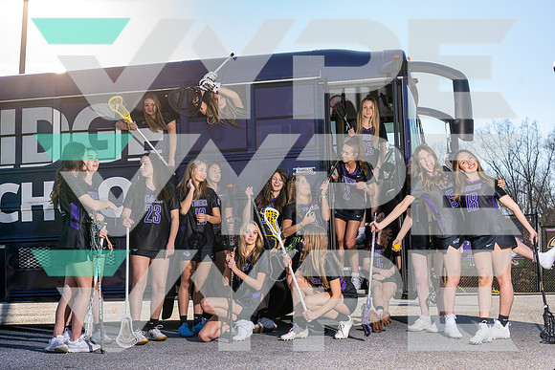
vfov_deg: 27.0
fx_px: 771
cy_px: 185
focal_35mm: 50
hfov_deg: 39.6
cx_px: 278
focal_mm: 50
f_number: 7.1
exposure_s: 1/160
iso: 64
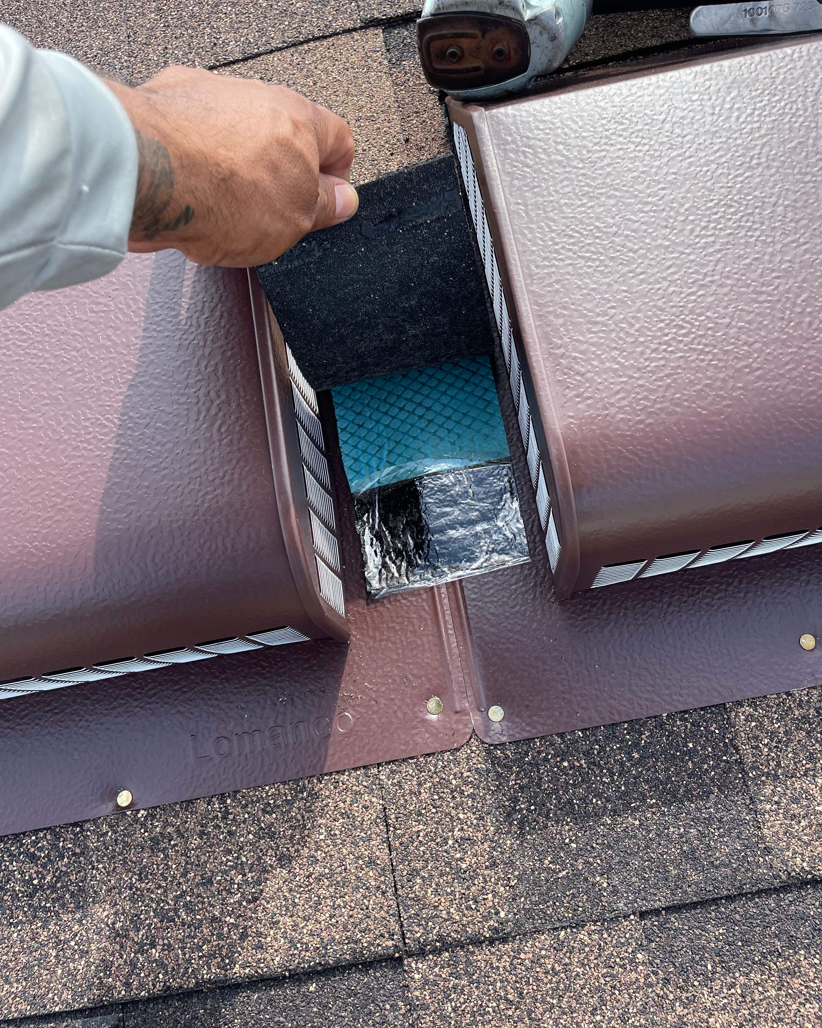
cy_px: 489
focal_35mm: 28
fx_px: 851
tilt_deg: -49.9
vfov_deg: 62.2
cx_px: 416
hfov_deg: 51.5
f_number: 1.6
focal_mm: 4.2
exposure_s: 1/1195
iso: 50
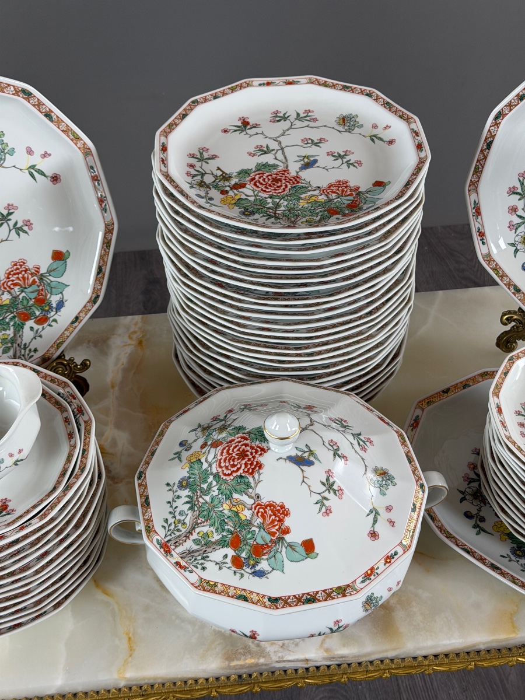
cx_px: 262
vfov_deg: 39.7
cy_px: 350
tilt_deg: -45.2
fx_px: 971
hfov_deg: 30.3
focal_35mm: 48
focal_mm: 6.76
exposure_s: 1/100
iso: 50
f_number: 1.78
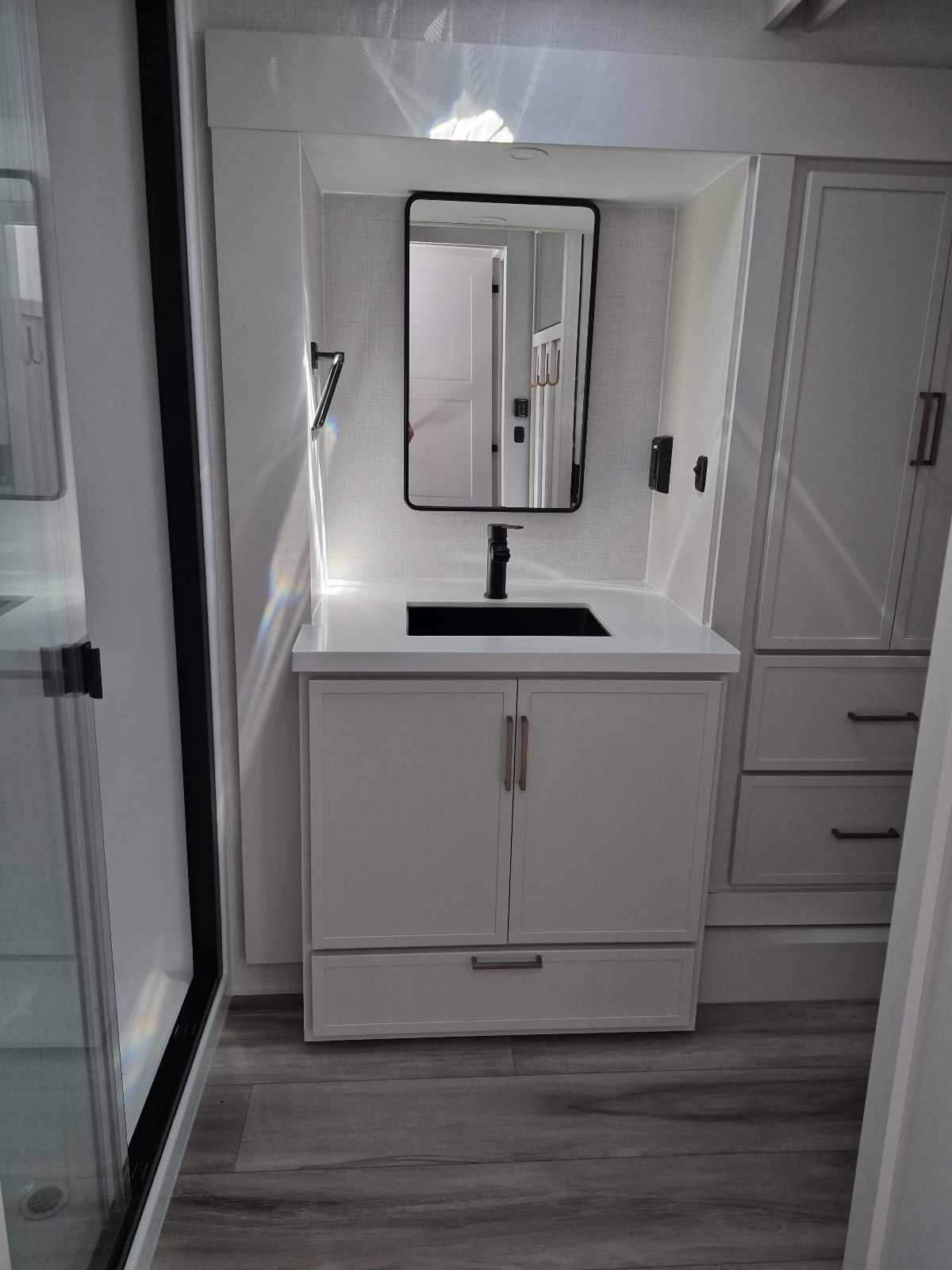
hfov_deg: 58.9
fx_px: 843
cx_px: 476
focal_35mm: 23
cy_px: 635
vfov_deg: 73.9
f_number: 1.8
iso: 640
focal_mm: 5.4
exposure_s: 1/120
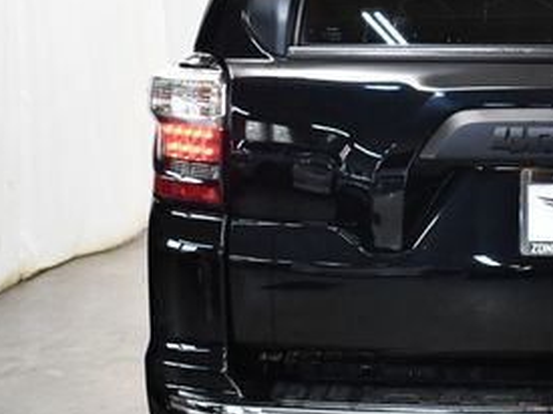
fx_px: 1788
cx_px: 599
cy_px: 151
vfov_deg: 13.2
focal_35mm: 112
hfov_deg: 17.0
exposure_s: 1/125
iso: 1800
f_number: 4
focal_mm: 25
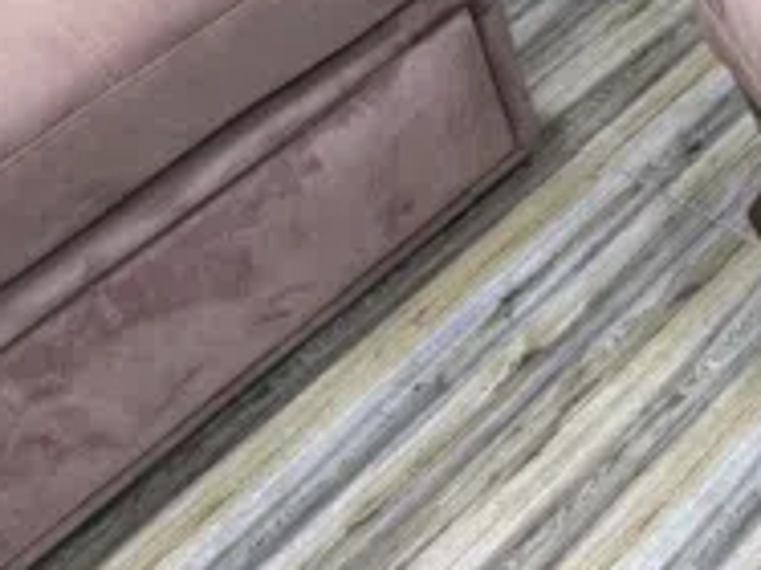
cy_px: -224
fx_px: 1802
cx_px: 1148
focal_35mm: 82
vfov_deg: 16.7
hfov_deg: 20.4
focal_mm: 6.76
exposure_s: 1/100
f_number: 1.78
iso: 200
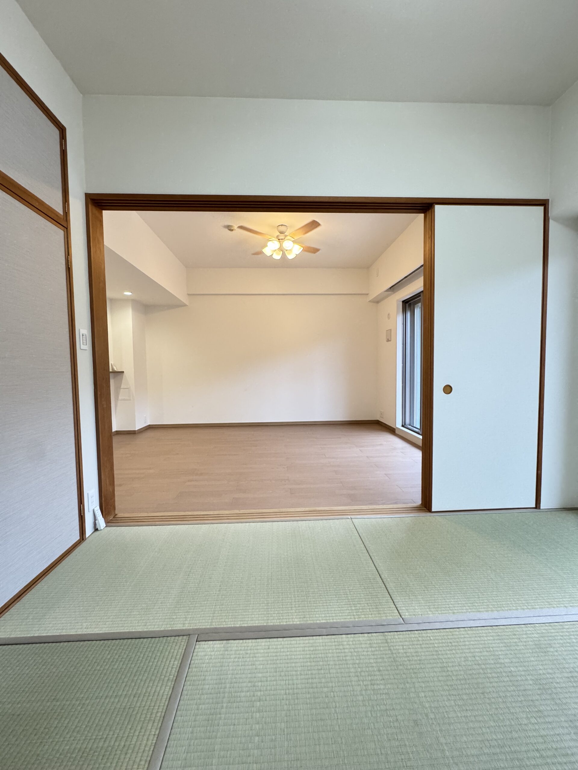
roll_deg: +1.1
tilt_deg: -2.1
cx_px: 289
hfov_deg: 85.7
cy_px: 385
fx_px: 312
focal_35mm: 14
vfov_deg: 102.1
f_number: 2.2
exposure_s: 1/81
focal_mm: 2.22
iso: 250
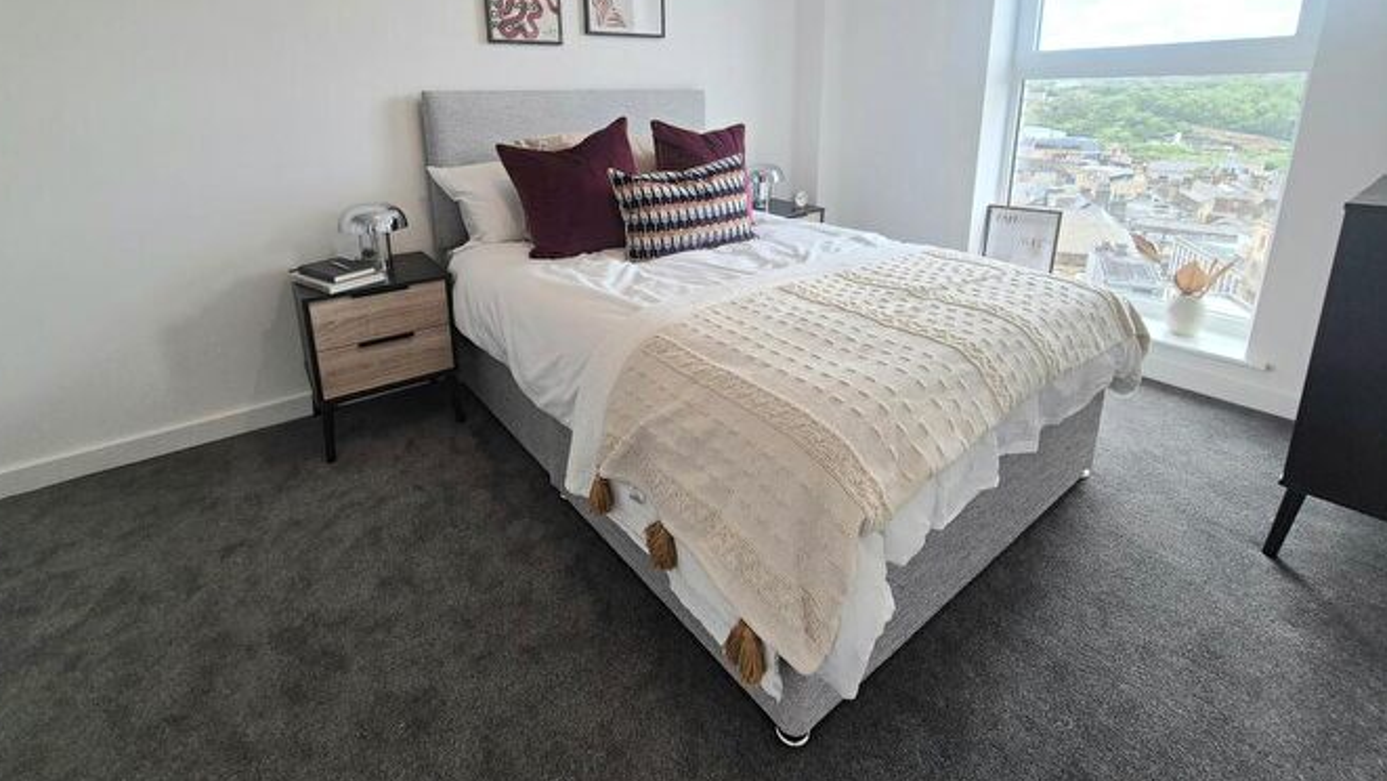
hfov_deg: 102.9
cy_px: 249
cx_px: 669
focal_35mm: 15
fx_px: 552
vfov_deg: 68.2
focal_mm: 2.2
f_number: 2.2
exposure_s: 1/111
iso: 50
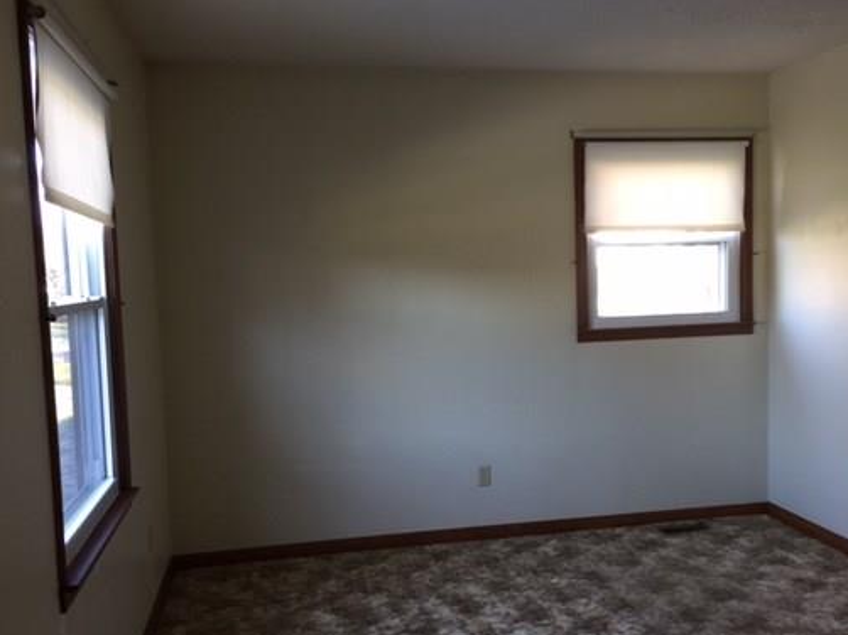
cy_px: 350
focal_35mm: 37
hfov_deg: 50.0
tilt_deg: -4.6
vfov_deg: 38.6
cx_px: 483
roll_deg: +0.1
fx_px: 906
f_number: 2.2
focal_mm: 4.15
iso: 64
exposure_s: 1/30
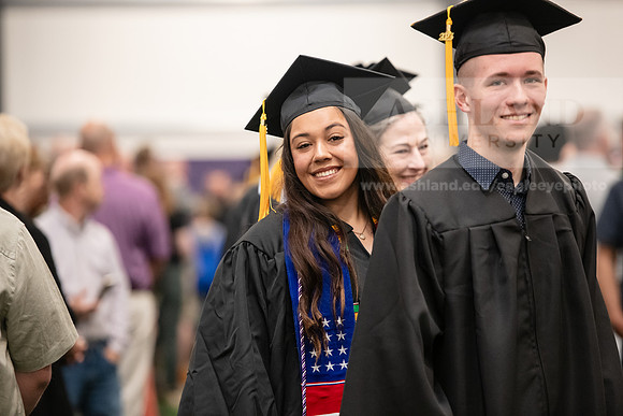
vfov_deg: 8.1
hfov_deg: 12.1
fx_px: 2942
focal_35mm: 170
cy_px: 208
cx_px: 312
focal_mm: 170
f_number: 3.2
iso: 3200
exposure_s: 1/200
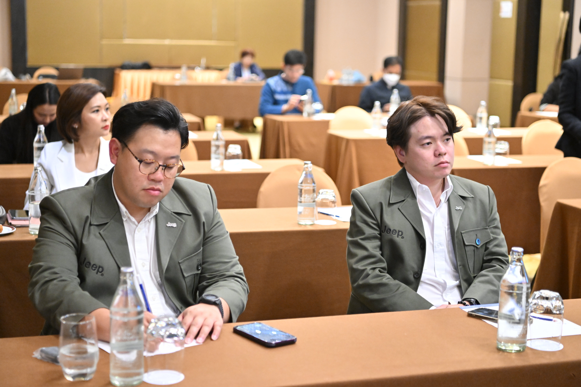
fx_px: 968
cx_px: 290
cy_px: 194
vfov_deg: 22.6
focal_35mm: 60
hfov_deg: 33.4
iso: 5000
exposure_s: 1/100
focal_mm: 60
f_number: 2.8
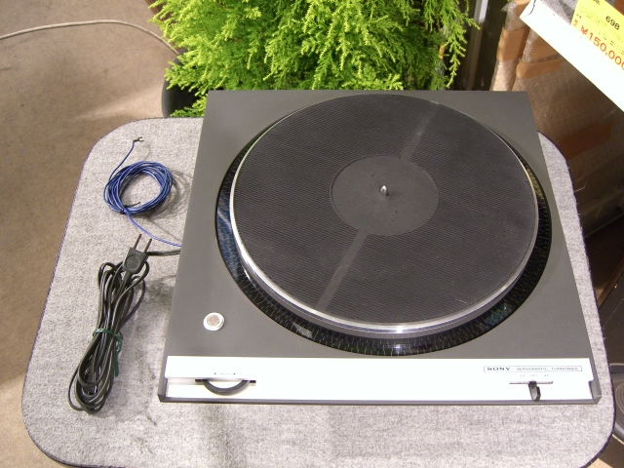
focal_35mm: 38
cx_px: 312
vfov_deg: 37.7
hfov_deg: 49.0
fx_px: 685
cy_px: 234
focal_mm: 7.9
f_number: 2.8
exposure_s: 1/13
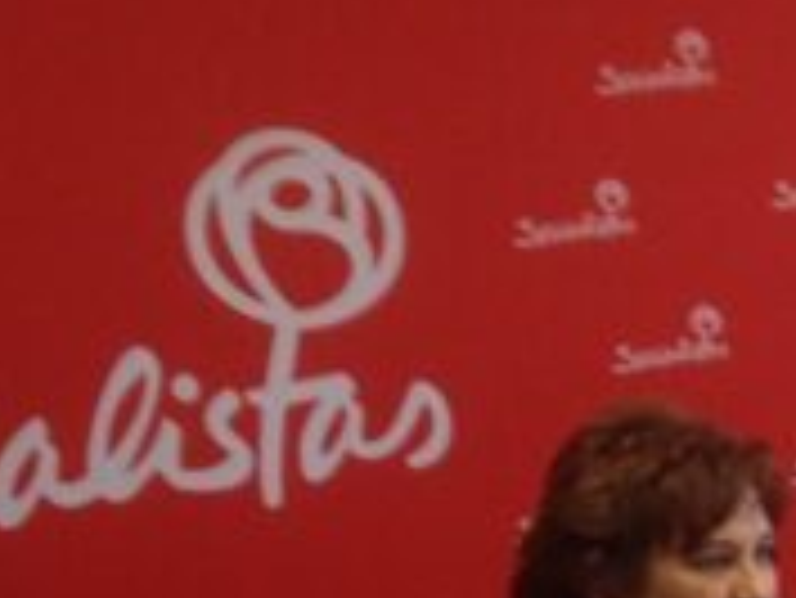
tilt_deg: -9.9
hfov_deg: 12.4
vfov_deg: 9.6
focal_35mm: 152
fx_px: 3498
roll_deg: +0.2
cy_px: 827
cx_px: 1133
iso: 80
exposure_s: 1/20
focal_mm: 4.28
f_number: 2.4
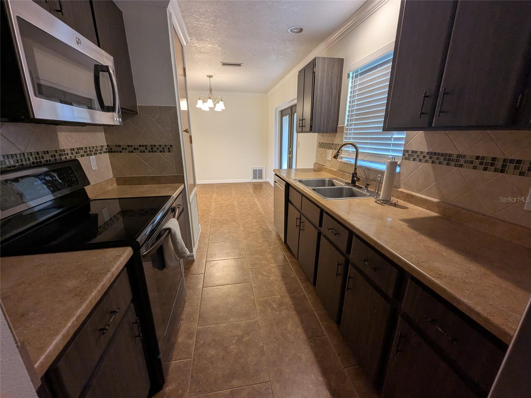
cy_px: 199
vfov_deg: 89.9
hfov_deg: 106.2
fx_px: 199
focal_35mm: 13
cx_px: 266
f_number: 2.2
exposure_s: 1/30
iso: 122
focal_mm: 1.95
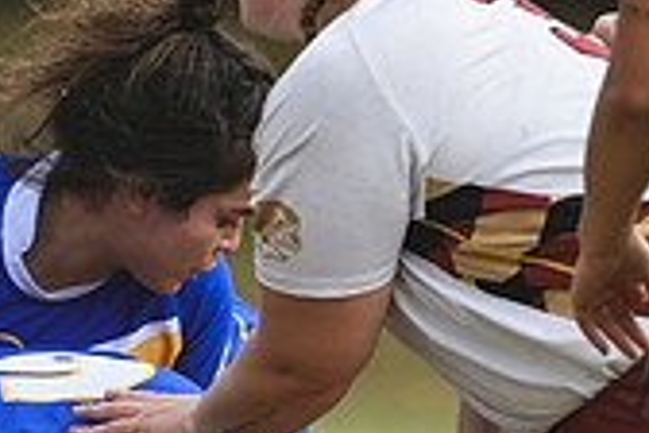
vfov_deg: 0.7
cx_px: -340
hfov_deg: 1.0
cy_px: 367
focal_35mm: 2075
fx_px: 37405
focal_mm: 400
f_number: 6
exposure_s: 1/1000
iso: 360
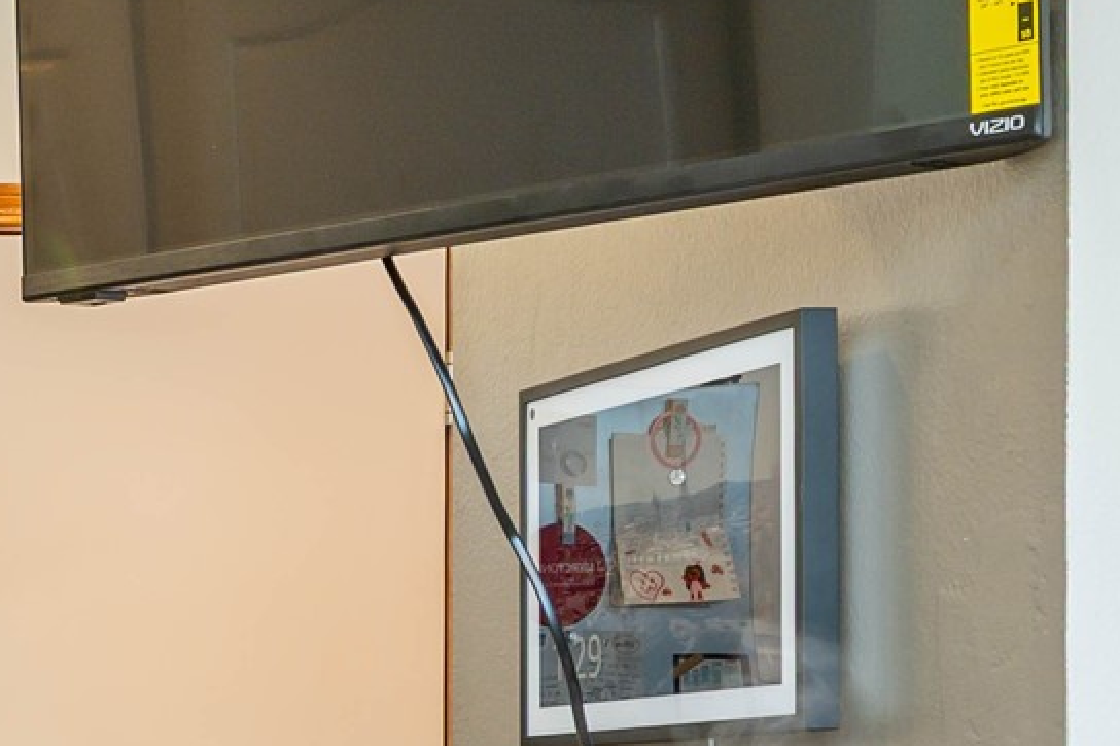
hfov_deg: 14.6
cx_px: -1015
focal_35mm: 120
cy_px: 907
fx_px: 3731
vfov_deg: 11.2
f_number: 9
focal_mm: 30
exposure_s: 1/6
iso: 250
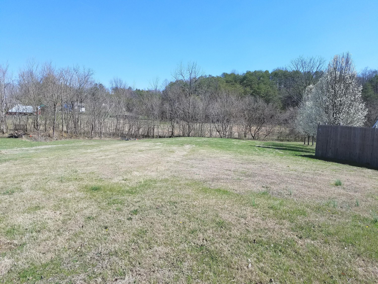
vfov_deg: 53.1
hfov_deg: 67.3
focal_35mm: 26
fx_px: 284
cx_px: 189
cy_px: 142
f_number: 1.7
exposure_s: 1/2424
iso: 50
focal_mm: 4.2
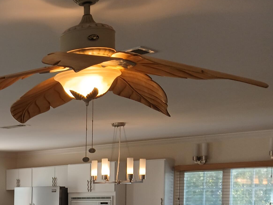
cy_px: 239
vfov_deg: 20.6
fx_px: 528
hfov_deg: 25.3
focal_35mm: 67
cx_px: -76
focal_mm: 3.98
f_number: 1.8
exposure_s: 1/60
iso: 50
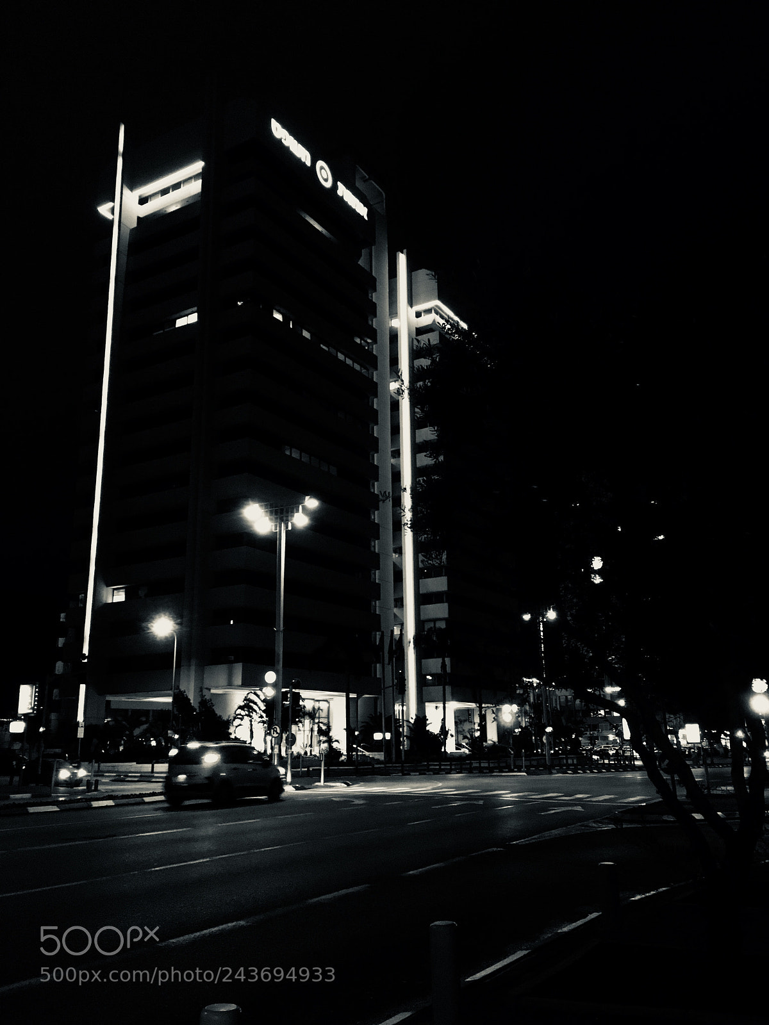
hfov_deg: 48.2
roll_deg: +1.5
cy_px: 512
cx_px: 384
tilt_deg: +14.7
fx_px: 859
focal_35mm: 29
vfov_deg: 61.7
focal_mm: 4.15
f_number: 2.2
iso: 500
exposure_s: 1/17
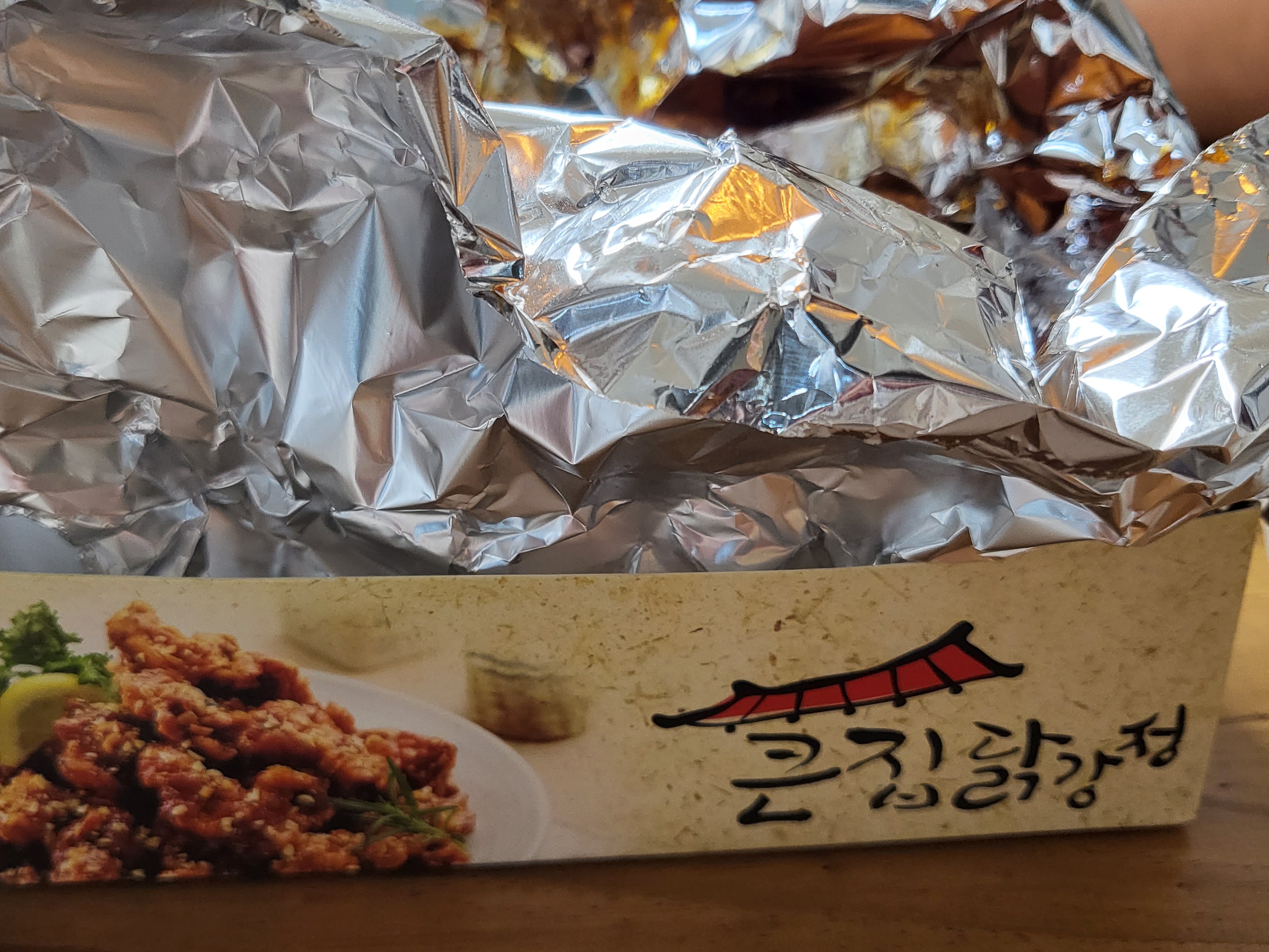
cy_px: 480
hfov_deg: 51.3
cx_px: 599
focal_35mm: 36
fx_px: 1320
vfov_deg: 39.7
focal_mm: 4.25
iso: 200
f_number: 1.8
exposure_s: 1/60
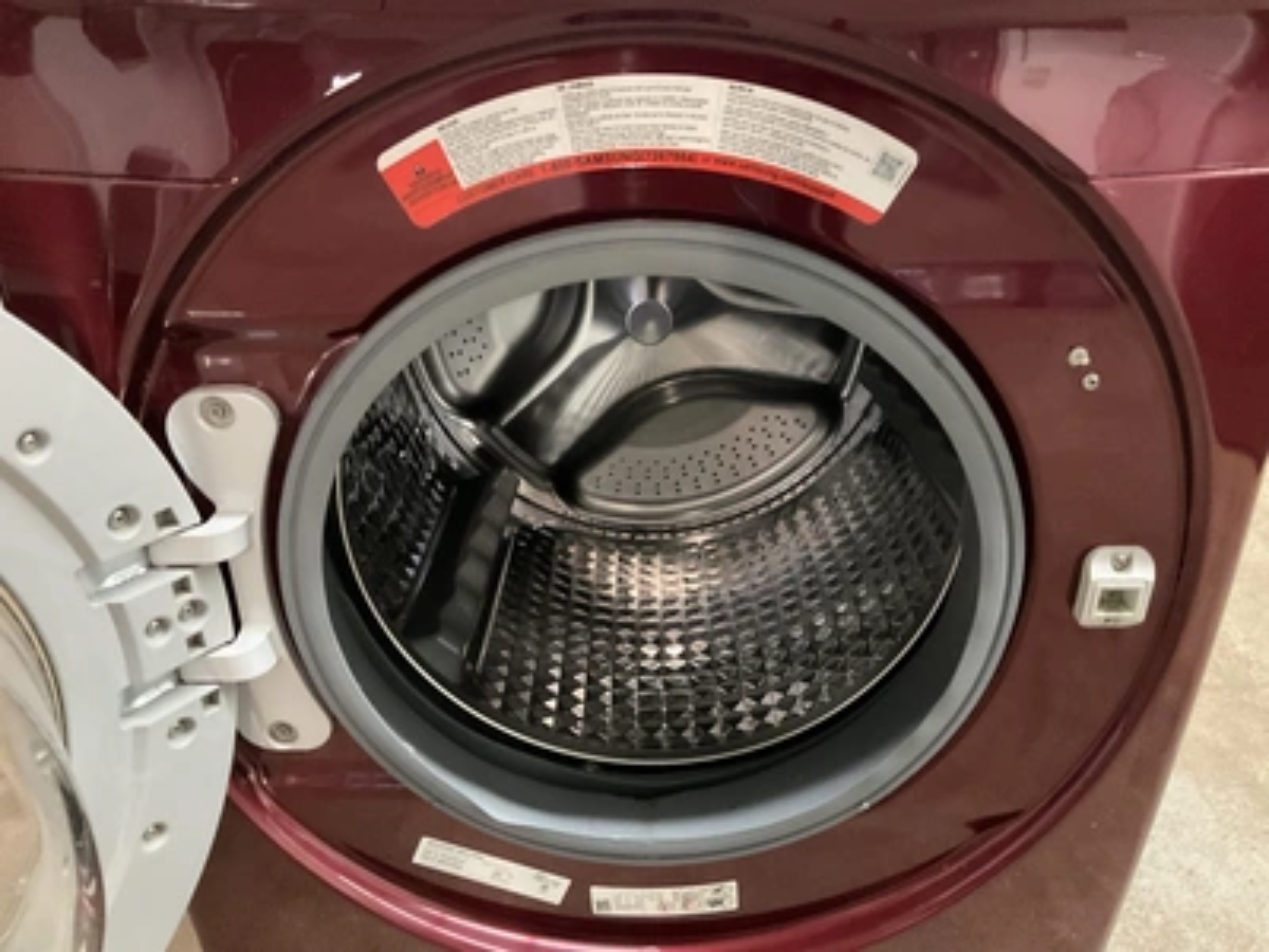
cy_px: 476
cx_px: 634
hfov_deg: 61.7
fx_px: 1063
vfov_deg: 48.2
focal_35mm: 29
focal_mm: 3
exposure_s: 1/24
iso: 500
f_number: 1.8
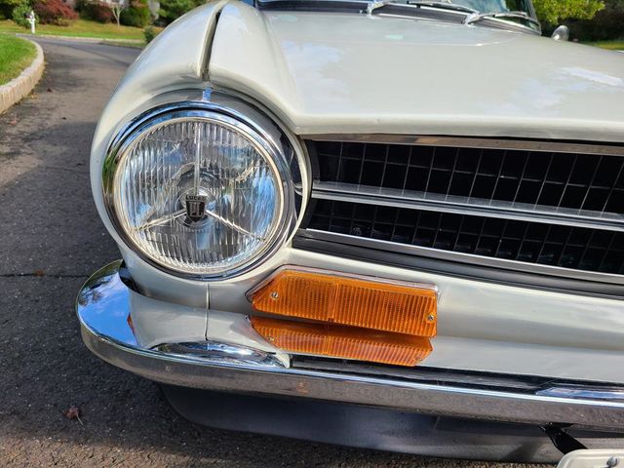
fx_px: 469
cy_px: 234
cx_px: 312
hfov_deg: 67.3
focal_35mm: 26
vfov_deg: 53.1
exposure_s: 1/962
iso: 40
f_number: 1.8
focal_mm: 5.4
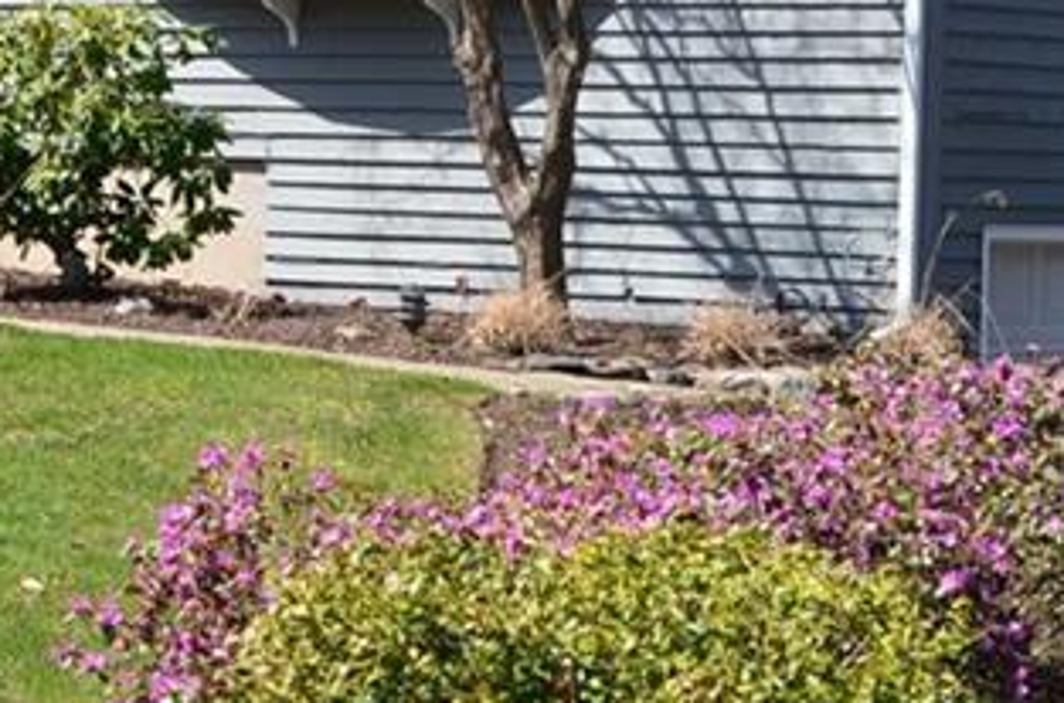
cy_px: 90
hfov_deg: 12.3
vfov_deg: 8.2
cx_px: 126
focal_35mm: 167
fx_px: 4923
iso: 280
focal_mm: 34
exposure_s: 1/250
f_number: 10
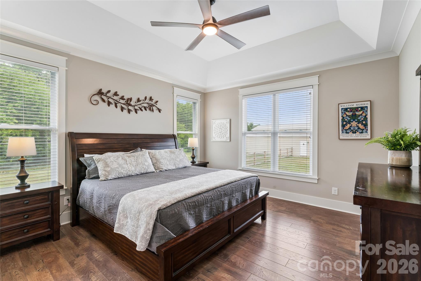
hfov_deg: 96.4
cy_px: 140
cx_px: 210
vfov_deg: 73.4
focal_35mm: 16
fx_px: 188
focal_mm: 16.1
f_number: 13
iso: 400
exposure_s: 1/5
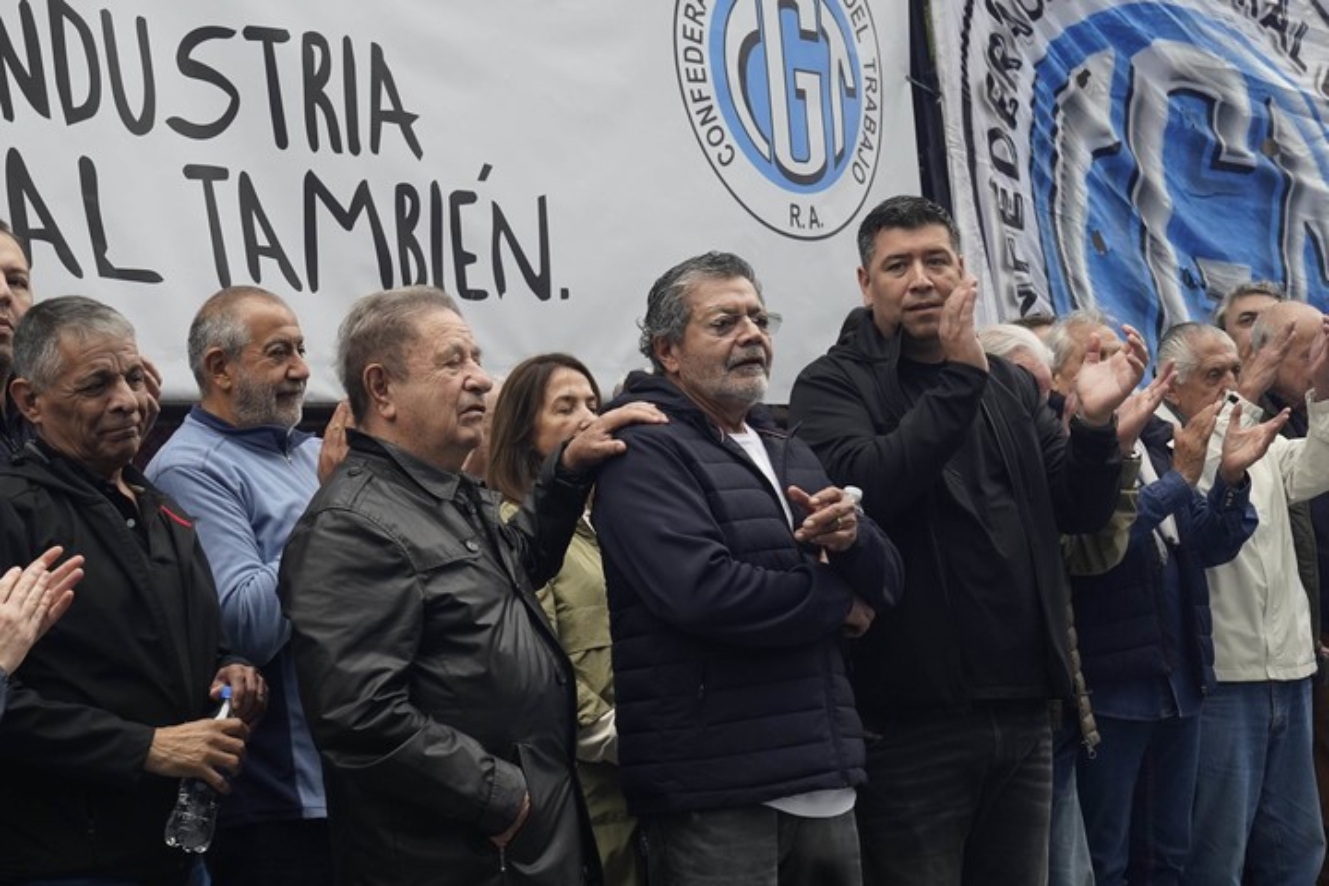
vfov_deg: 21.2
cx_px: 664
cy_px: 443
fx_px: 2362
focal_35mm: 64
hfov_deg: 31.4
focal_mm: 43
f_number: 5.6
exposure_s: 1/320
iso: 1000
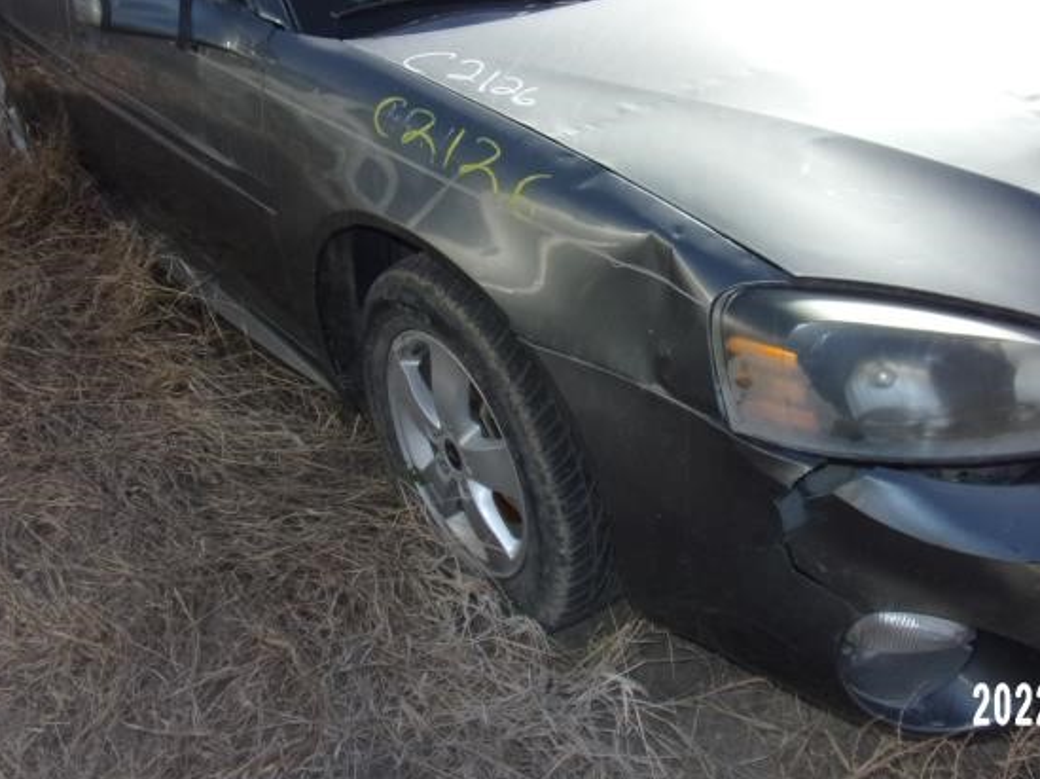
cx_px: 646
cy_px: 262
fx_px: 1051
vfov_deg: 40.2
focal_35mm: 35
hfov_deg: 52.1
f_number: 3.3
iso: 80
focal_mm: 4.3
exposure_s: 1/750
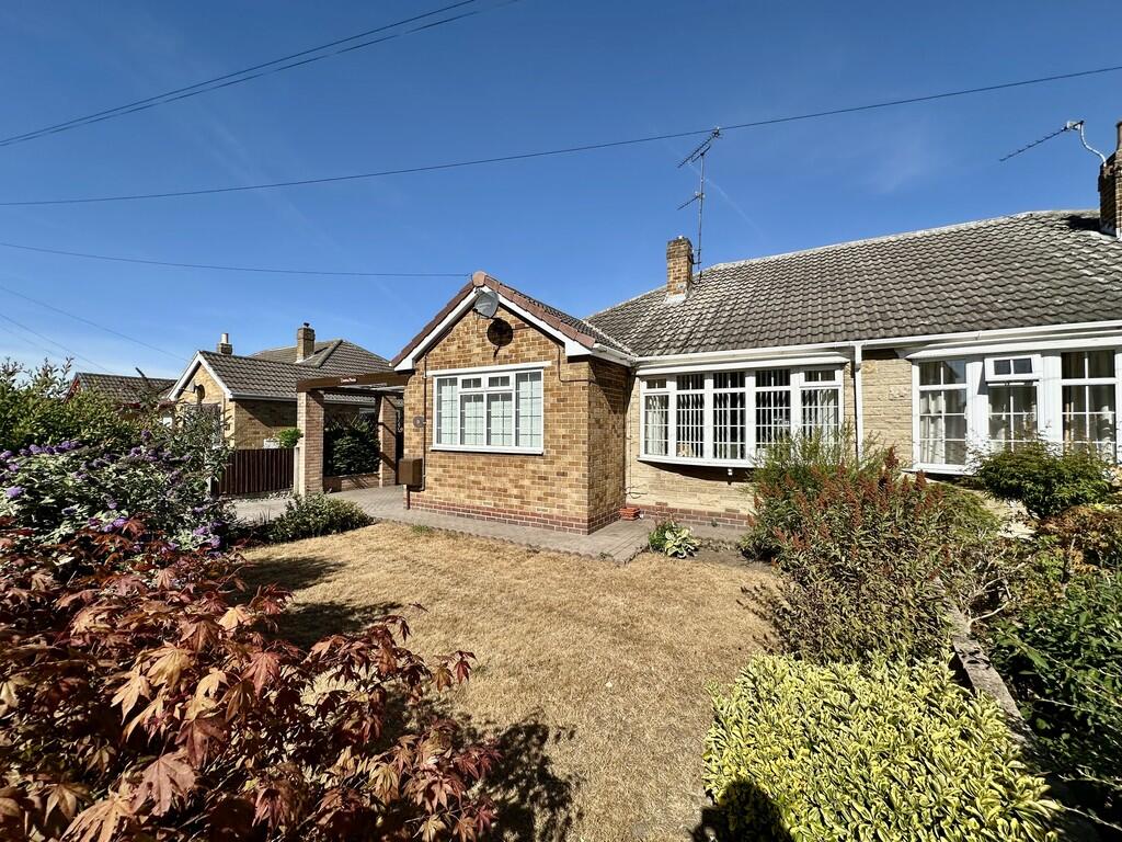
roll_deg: -0.8
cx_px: 561
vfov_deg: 85.7
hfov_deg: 102.1
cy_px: 421
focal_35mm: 14
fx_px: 454
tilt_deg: +0.6
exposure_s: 1/3401
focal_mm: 2.22
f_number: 2.2
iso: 50
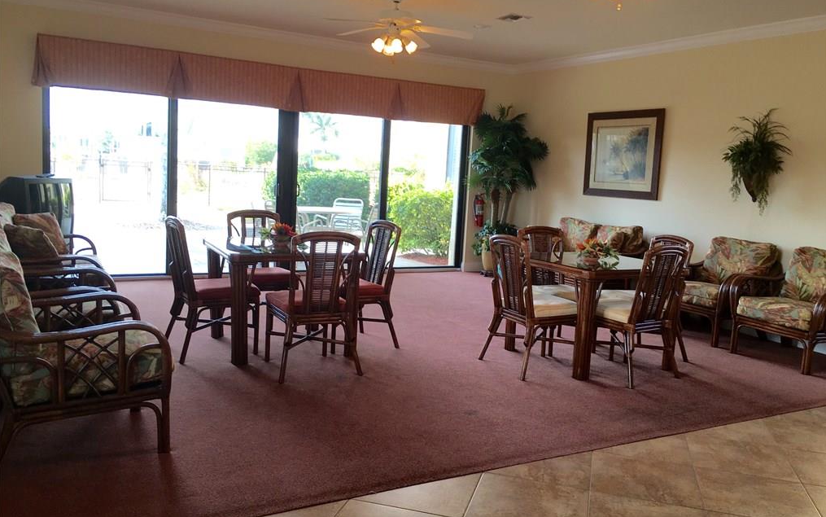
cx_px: 414
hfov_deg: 61.2
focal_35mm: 31
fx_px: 698
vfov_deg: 40.6
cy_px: 252
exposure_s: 1/60
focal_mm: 4.15
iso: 25
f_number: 2.2
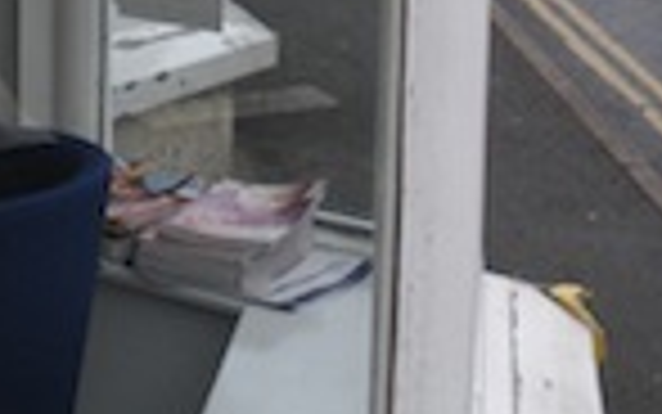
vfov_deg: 11.5
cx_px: 351
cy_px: -218
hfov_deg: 19.1
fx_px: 1967
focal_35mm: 109
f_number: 3.5
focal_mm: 6.3
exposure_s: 1/189
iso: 64
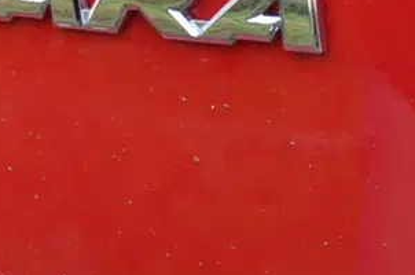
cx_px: -76
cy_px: 124
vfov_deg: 7.9
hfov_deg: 11.7
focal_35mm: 173
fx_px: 1990
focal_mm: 29
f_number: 4.5
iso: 400
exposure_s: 1/80
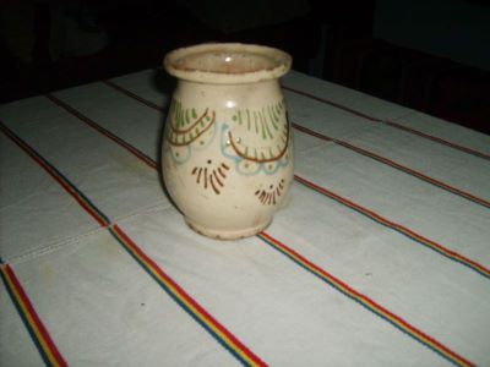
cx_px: 245
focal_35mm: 35
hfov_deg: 52.6
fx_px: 495
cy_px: 184
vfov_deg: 40.7
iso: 100
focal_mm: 5.8
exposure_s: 1/45
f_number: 2.8
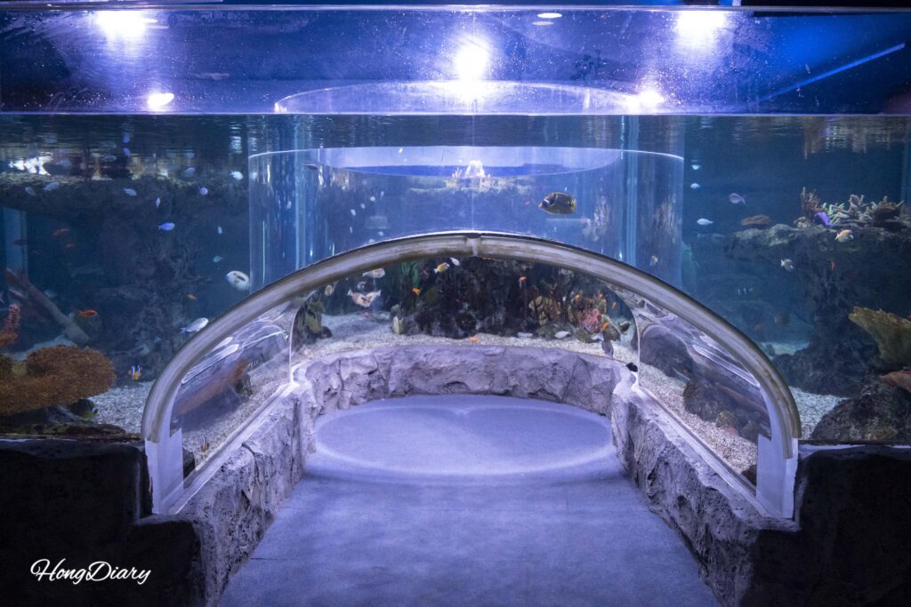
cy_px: 304
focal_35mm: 34
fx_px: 860
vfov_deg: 38.9
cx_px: 456
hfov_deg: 55.8
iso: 12800
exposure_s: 1/1000
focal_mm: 34
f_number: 4.5
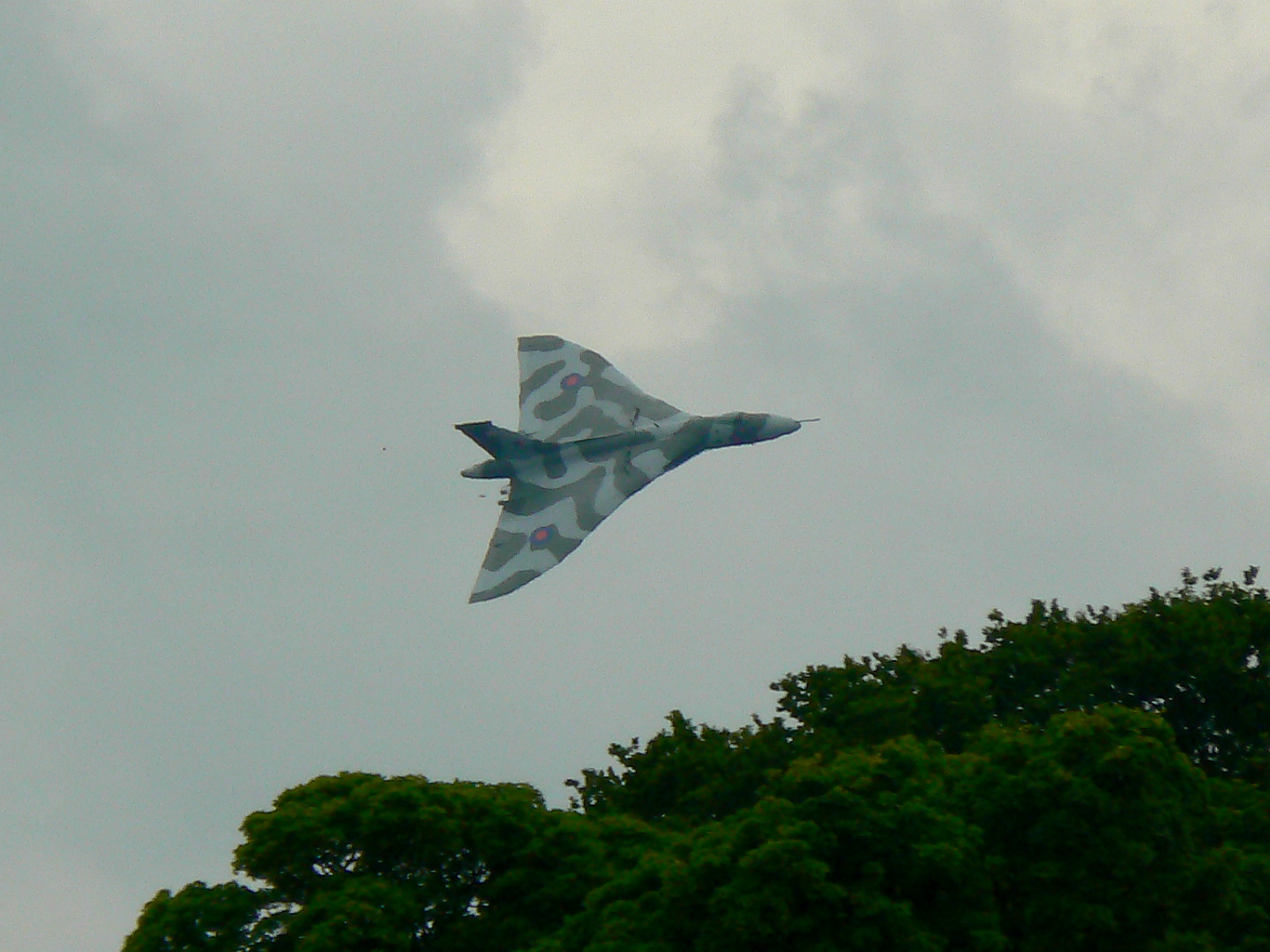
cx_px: 635
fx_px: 19335
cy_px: 476
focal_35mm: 527
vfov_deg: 2.8
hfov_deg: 3.8
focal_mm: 72
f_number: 7.1
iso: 80
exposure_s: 1/400
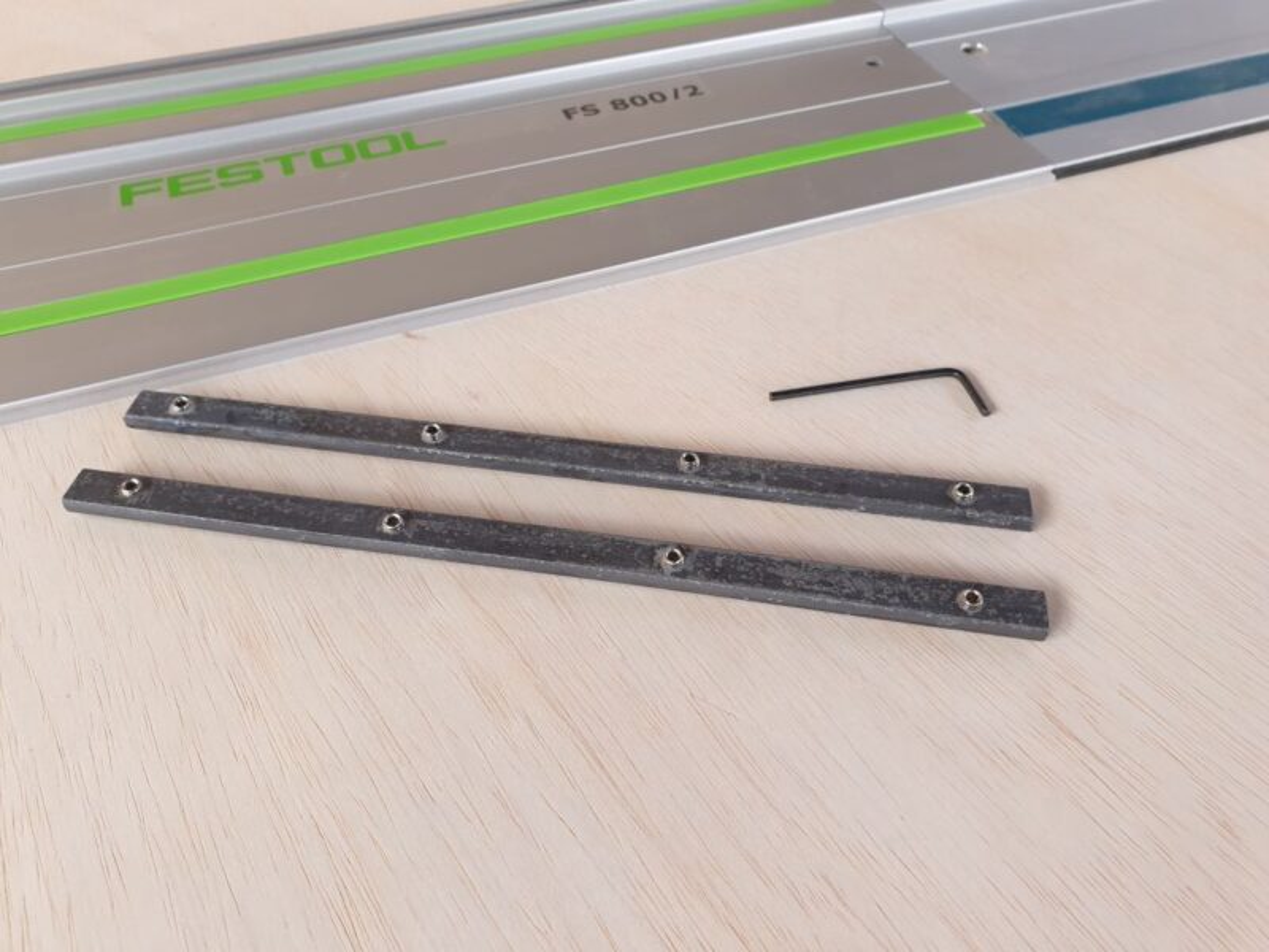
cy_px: 476
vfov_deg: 53.1
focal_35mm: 26
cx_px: 634
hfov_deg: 67.3
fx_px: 953
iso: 80
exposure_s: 1/100
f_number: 2.4
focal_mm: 4.3
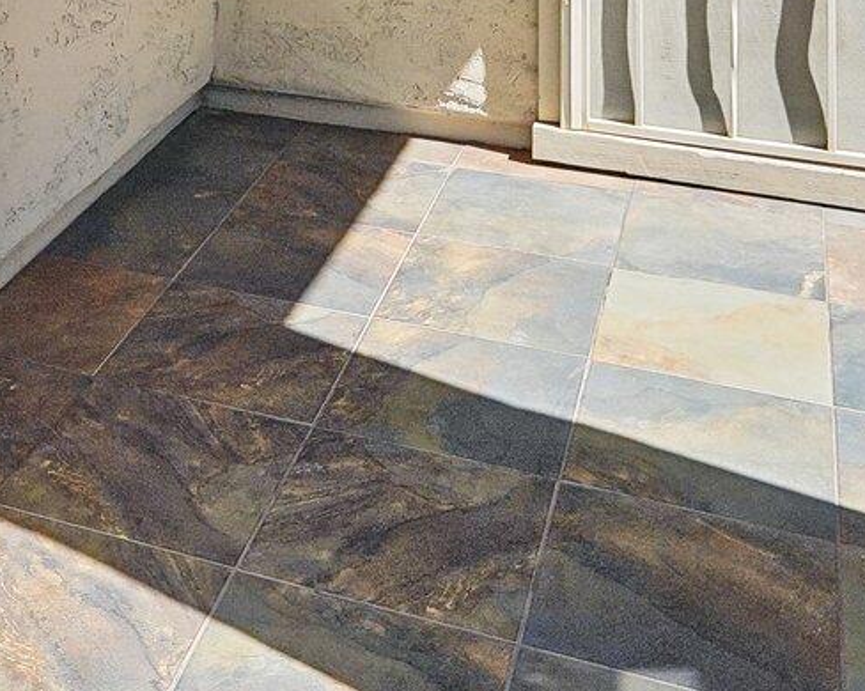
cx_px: 108
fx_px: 1663
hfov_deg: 28.2
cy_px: -481
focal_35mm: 65
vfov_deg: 19.1
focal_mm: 16.5
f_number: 5
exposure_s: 1/3200
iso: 400
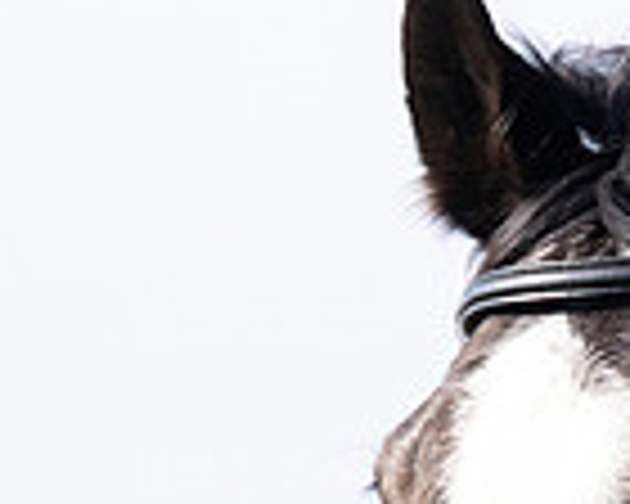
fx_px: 10125
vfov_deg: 2.8
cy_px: 814
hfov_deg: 3.5
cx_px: 1009
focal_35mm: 543
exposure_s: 1/640
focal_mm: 120
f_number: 5
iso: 200
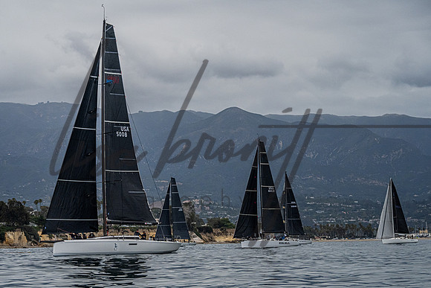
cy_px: 185
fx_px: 1708
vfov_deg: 9.6
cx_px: 159
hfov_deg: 14.4
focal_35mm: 143
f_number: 6.3
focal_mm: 105
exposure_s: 1/4000
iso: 800
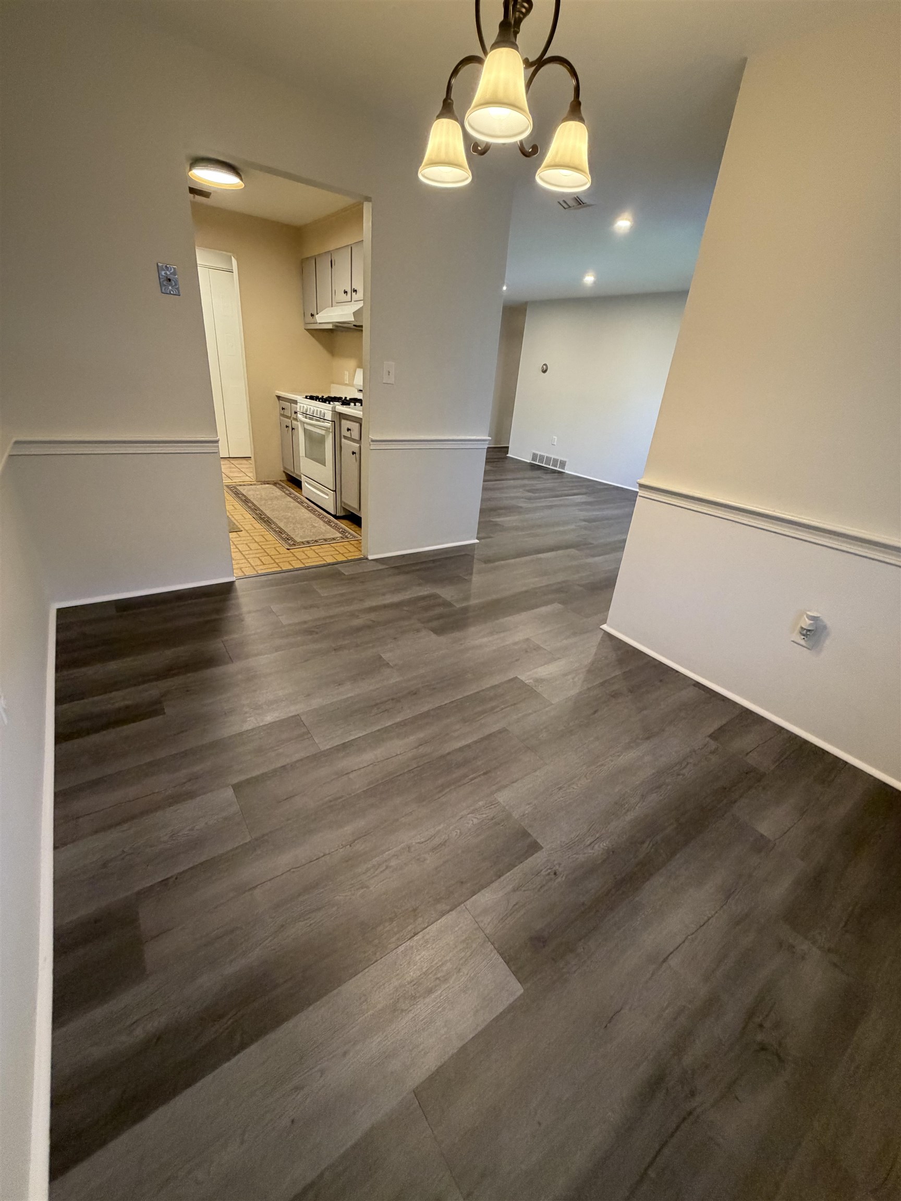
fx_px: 486
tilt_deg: -24.8
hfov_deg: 85.7
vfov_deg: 102.1
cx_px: 450
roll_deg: -5.4
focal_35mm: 14
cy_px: 600
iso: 400
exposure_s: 1/60
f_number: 2.2
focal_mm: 2.22
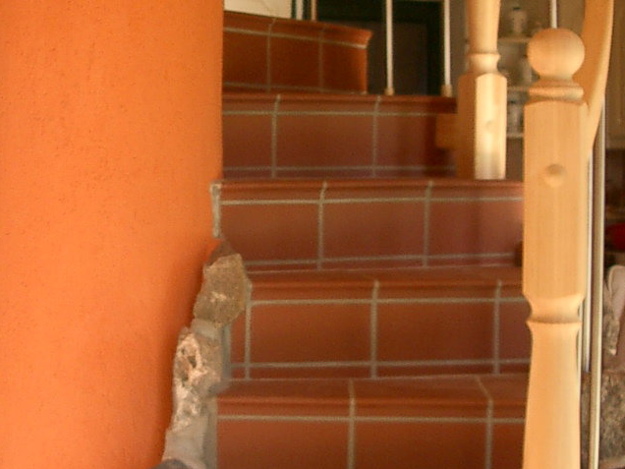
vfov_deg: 16.8
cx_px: 121
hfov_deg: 22.0
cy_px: 181
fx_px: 1589
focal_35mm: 88
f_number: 2.6
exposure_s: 1/60
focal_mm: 5.8
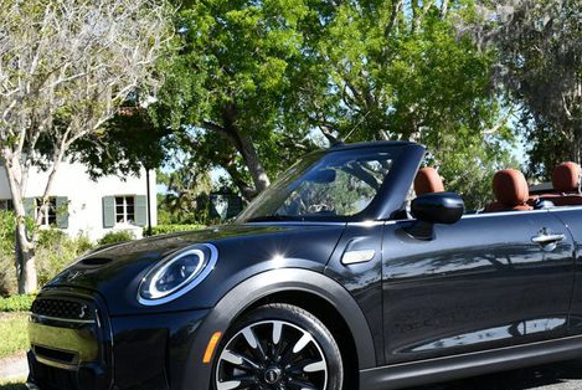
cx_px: 365
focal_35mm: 60
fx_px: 971
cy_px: 217
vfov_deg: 22.7
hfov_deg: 33.2
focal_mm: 22
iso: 180
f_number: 8
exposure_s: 1/250
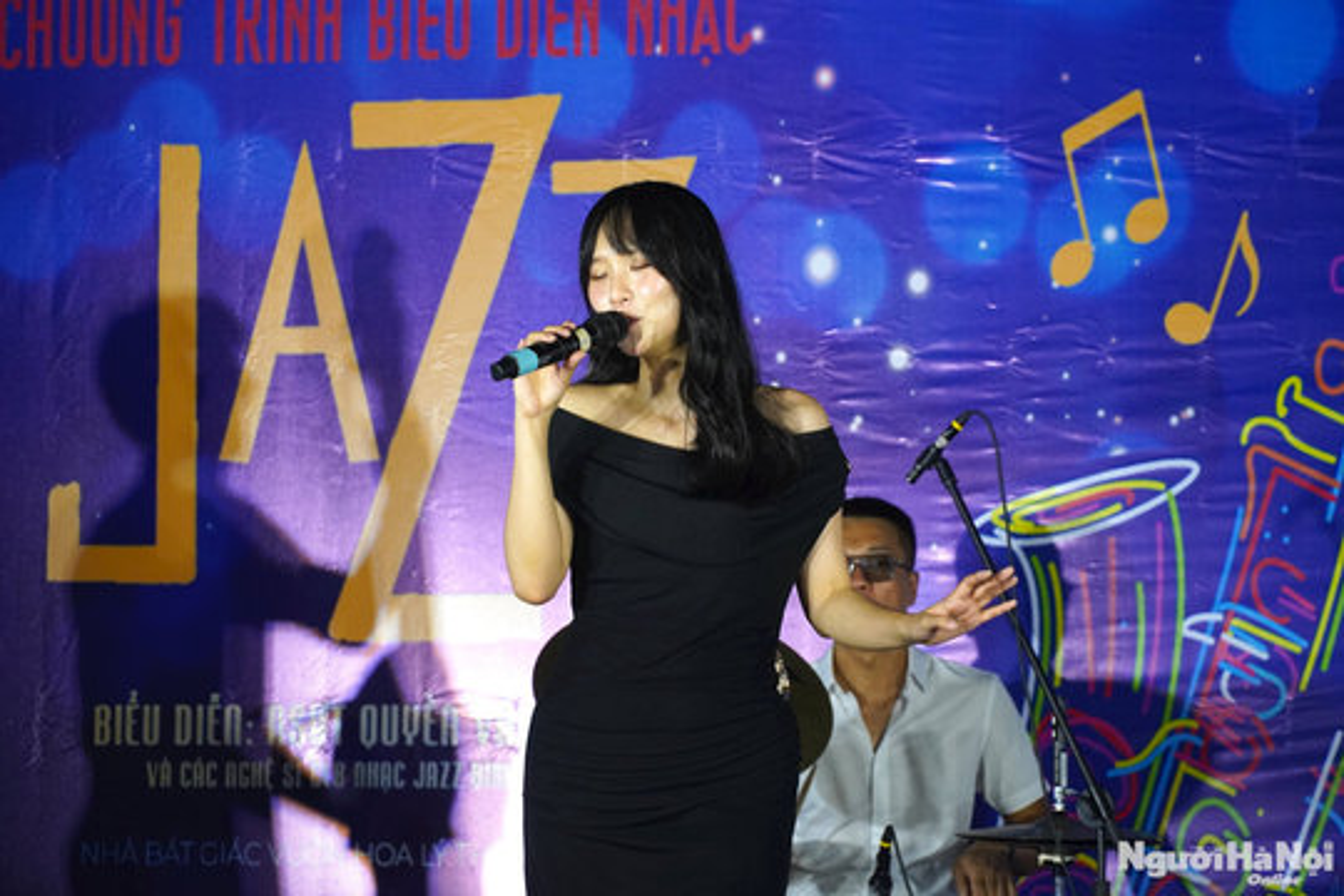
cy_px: 448
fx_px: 7541
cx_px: 672
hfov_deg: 10.2
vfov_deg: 6.8
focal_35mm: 202
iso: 1250
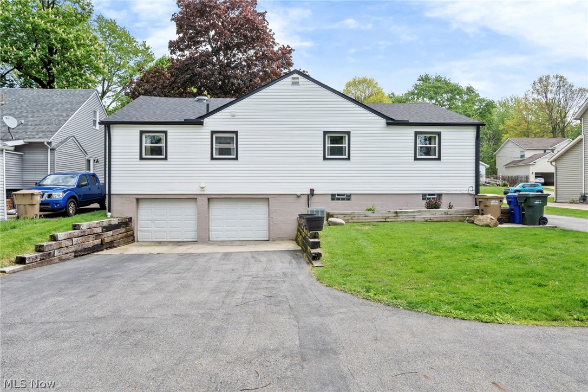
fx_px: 392
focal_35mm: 24
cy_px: 196
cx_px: 294
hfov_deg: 73.8
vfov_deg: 53.1
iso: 250
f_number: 9
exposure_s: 1/200
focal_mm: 16
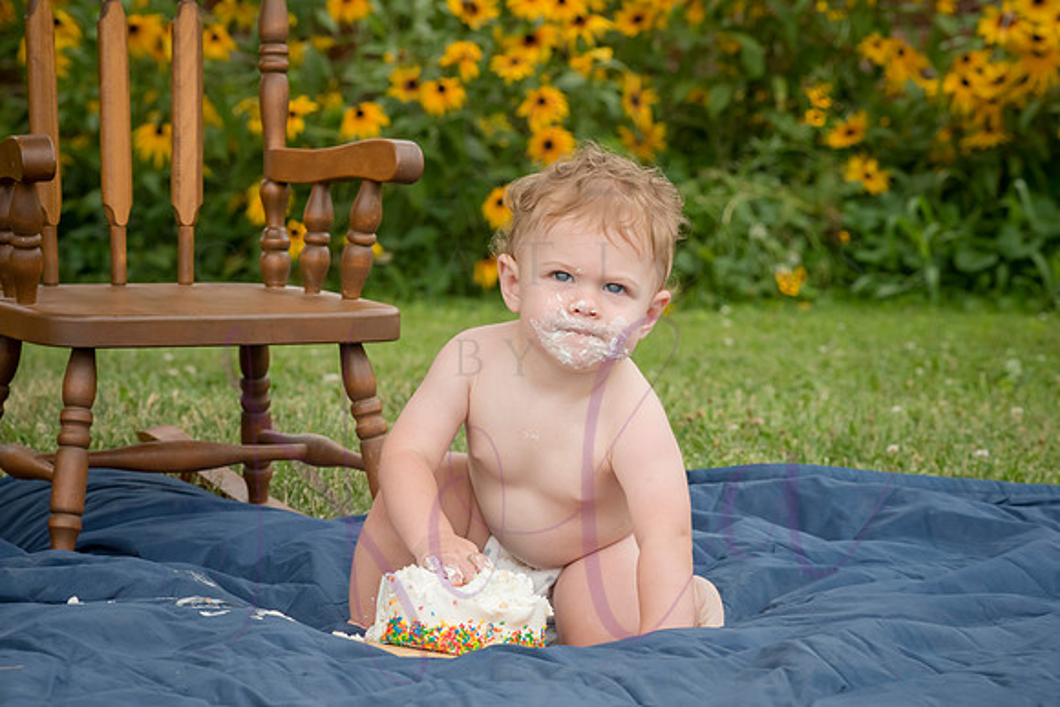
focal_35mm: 130
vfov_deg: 10.5
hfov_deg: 15.7
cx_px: 526
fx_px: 3839
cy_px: 338
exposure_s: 1/320
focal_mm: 120
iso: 500
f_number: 9
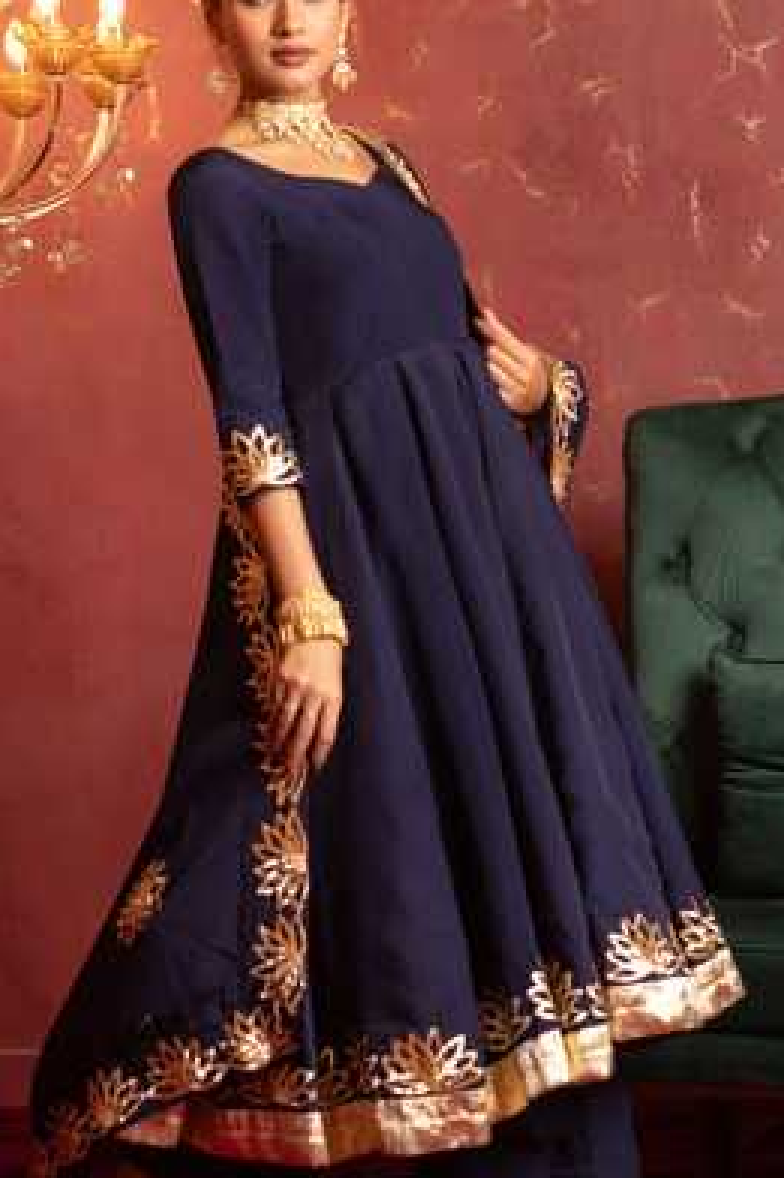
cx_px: 330
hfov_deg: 20.3
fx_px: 2190
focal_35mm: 67
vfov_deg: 30.1
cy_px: 621
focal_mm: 50
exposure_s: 1/160
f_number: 4
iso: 160
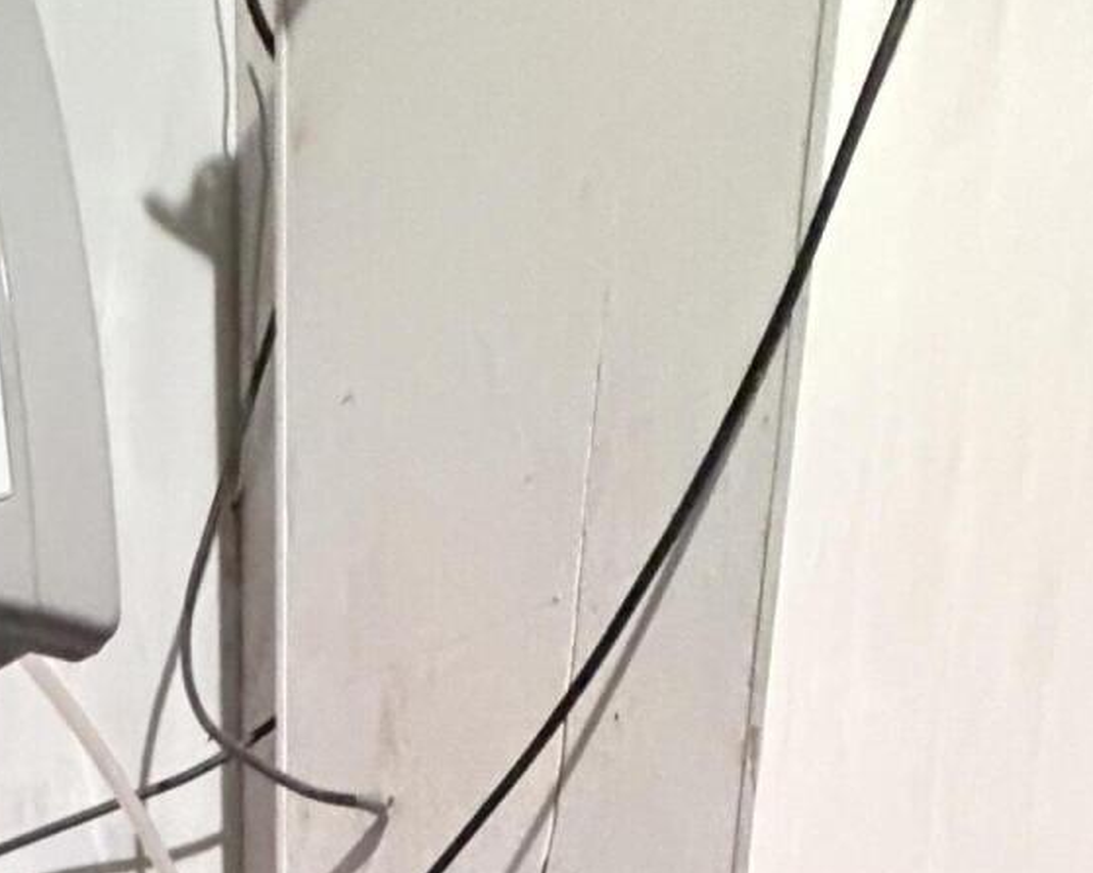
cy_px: 1914
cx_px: 188
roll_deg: +2.7
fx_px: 1585
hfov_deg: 36.5
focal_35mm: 49
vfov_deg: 17.1
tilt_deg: -25.4
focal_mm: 2.22
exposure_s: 1/60
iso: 1250
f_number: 2.2
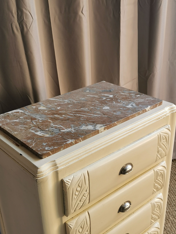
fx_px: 298
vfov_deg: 42.9
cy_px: 128
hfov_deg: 32.9
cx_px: 85
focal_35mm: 44
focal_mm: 5.58
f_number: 1.8
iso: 50
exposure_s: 1/134
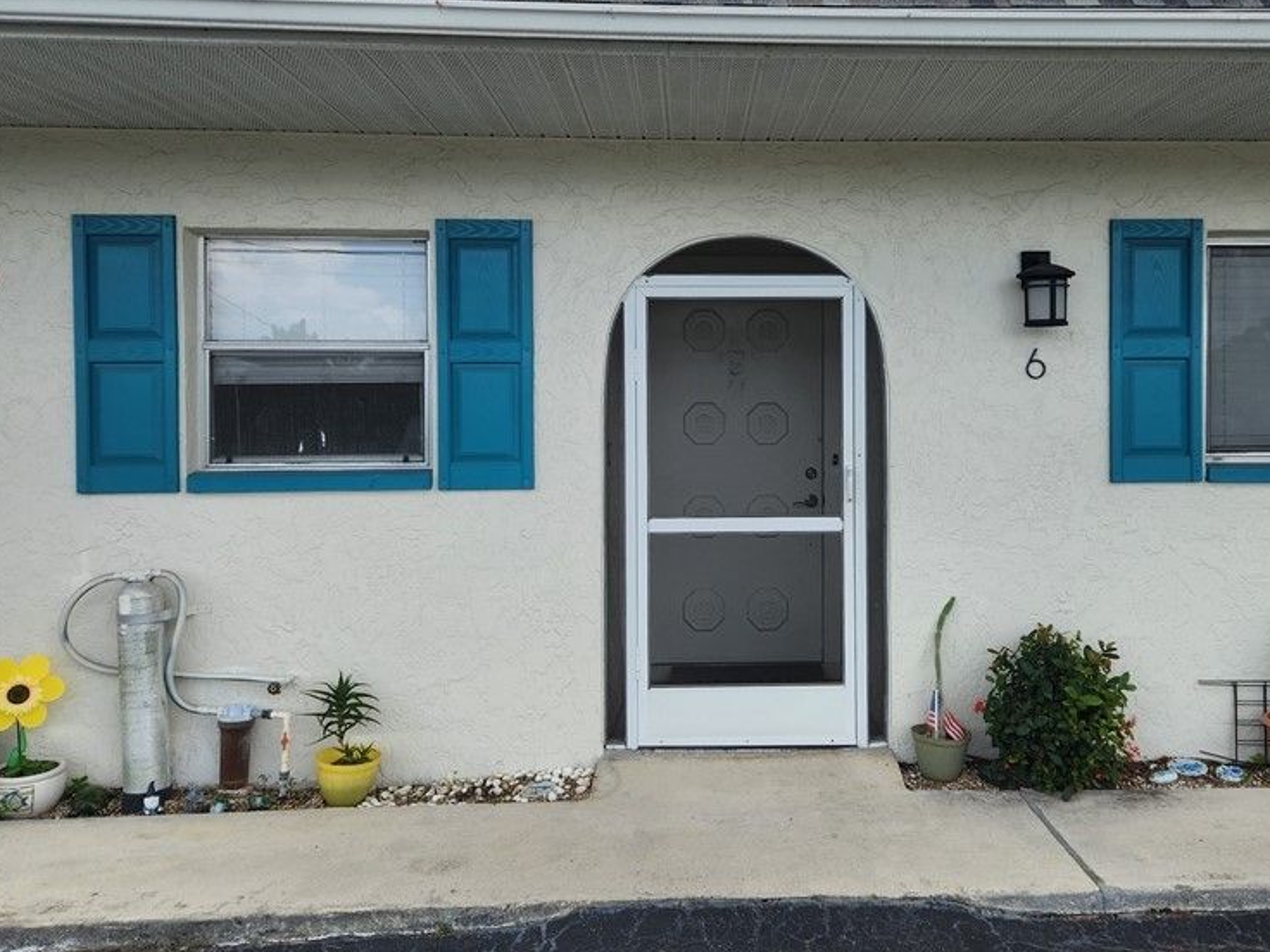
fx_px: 1174
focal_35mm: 32
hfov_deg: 56.4
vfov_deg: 44.0
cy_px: 404
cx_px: 766
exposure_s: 1/843
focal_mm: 5.4
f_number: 1.8
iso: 20
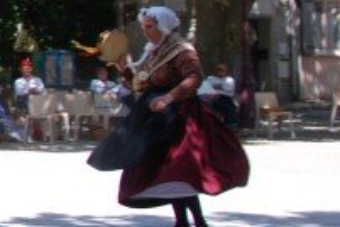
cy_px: 19
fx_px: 1265
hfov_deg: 12.7
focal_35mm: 134
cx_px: -408
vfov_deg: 10.2
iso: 100
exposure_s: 1/125
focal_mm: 20
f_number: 5.6
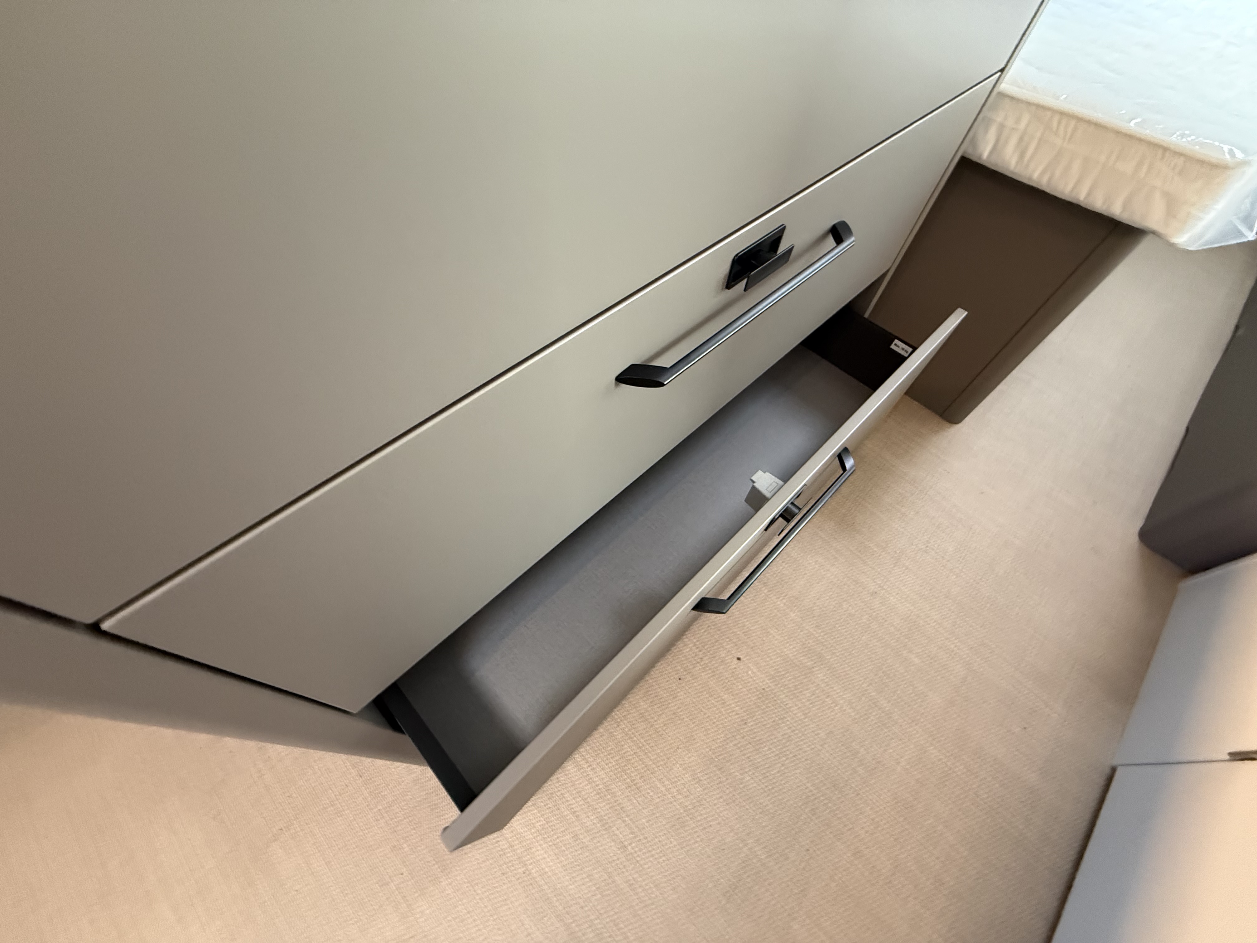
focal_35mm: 14
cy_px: 472
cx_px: 628
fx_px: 508
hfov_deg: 102.1
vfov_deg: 85.7
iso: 800
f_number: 2.2
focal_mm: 2.22
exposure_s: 1/60
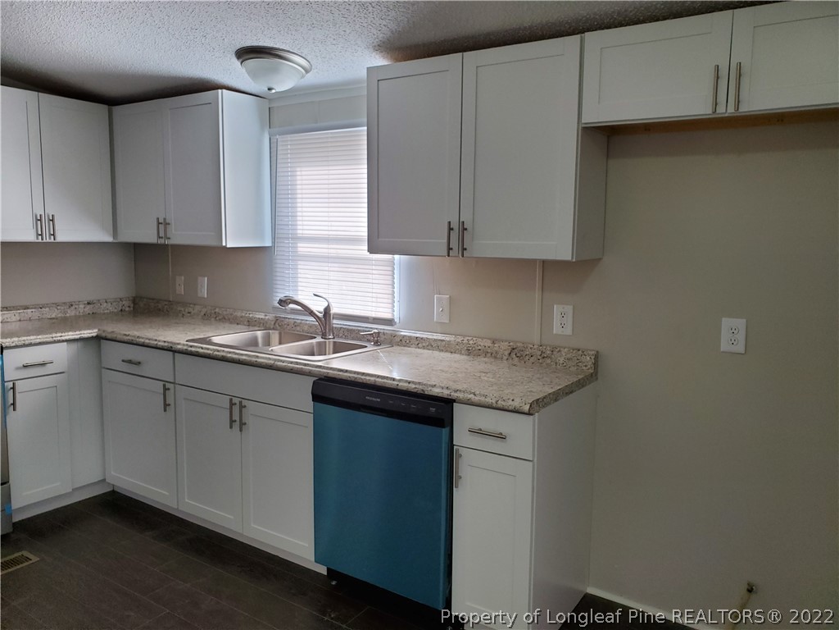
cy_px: 315
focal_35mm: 26
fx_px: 630
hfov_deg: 67.3
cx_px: 420
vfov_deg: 53.1
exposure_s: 1/84
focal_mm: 4.3
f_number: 2.4
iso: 125
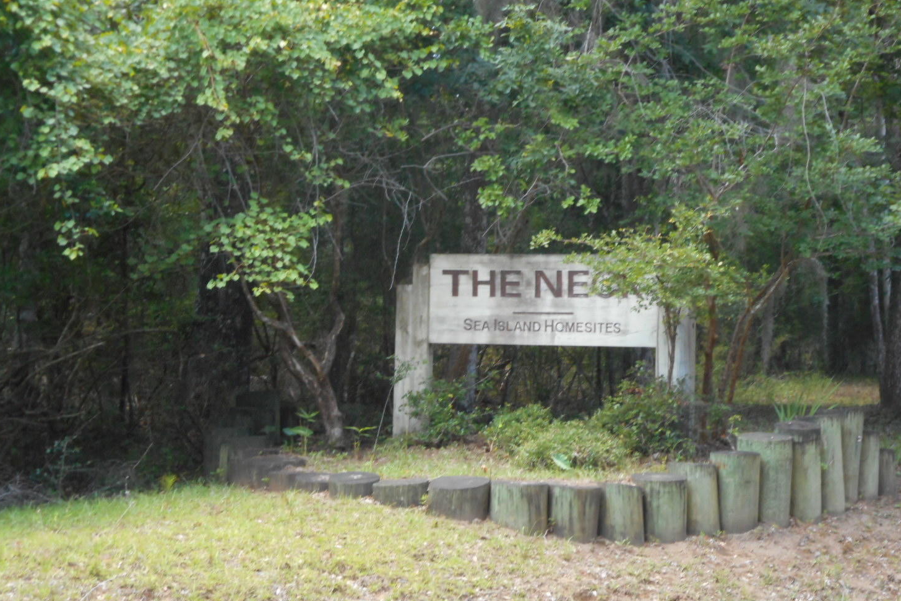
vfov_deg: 15.5
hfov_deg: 23.1
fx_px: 2203
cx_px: 468
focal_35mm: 88
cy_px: 341
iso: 280
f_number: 5.5
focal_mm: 13.8
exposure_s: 1/60
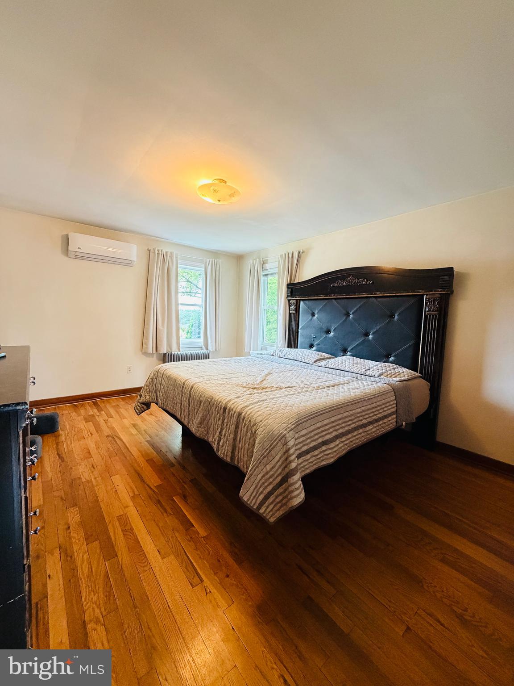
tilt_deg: -4.6
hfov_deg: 85.7
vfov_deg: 102.1
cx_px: 257
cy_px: 343
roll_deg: -2.3
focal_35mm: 14
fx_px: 277
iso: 500
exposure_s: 1/60
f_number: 2.2
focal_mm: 2.22
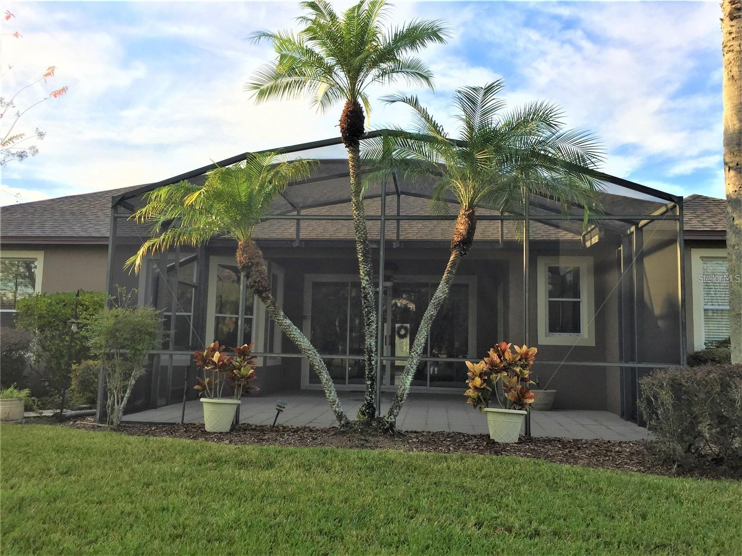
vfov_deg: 48.2
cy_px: 278
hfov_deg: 61.7
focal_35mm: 29
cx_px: 371
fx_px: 622
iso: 32
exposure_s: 1/732
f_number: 2.2
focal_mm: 4.15
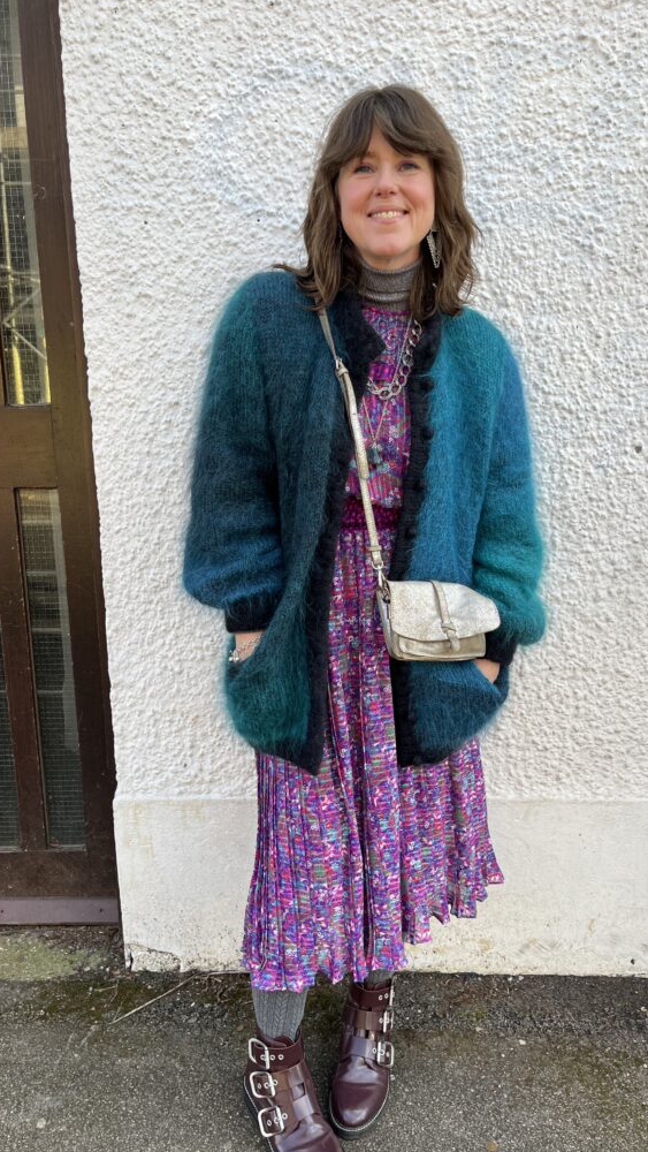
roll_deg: +1.3
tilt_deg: -13.7
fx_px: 885
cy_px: 588
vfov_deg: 66.0
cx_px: 321
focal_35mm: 29
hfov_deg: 40.2
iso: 50
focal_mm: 5.1
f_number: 1.6
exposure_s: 1/370
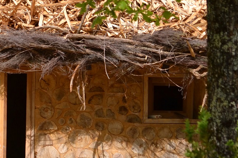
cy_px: 20
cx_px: -116
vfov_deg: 4.1
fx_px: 2220
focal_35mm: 336
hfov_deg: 6.1
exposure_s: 1/200
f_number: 7.1
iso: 100
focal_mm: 72
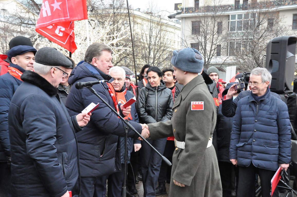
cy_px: 98
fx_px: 470
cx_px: 148
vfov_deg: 23.7
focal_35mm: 57
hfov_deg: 35.1
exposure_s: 1/200
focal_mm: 38
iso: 3200
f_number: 7.1
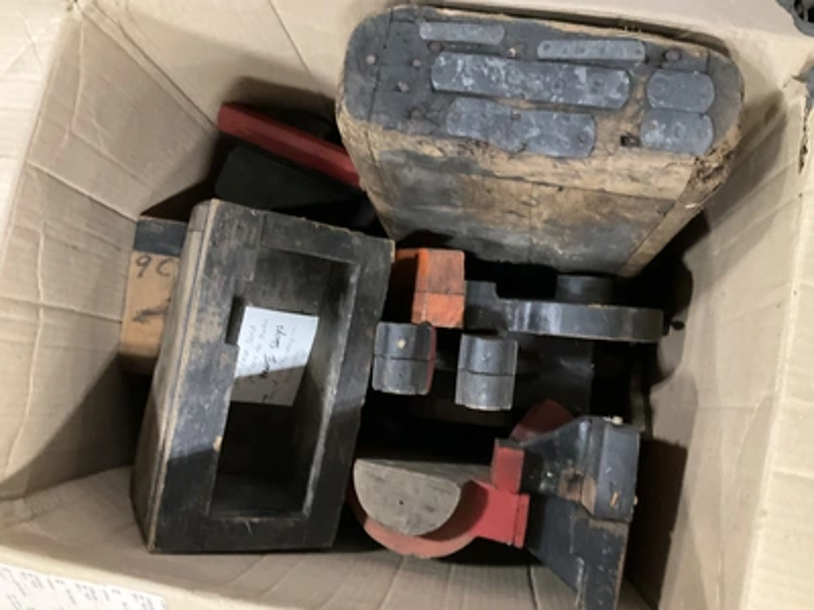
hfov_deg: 61.7
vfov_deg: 48.2
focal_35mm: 29
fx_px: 682
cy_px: 305
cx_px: 407
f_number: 1.8
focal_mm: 3
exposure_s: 1/20
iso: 500
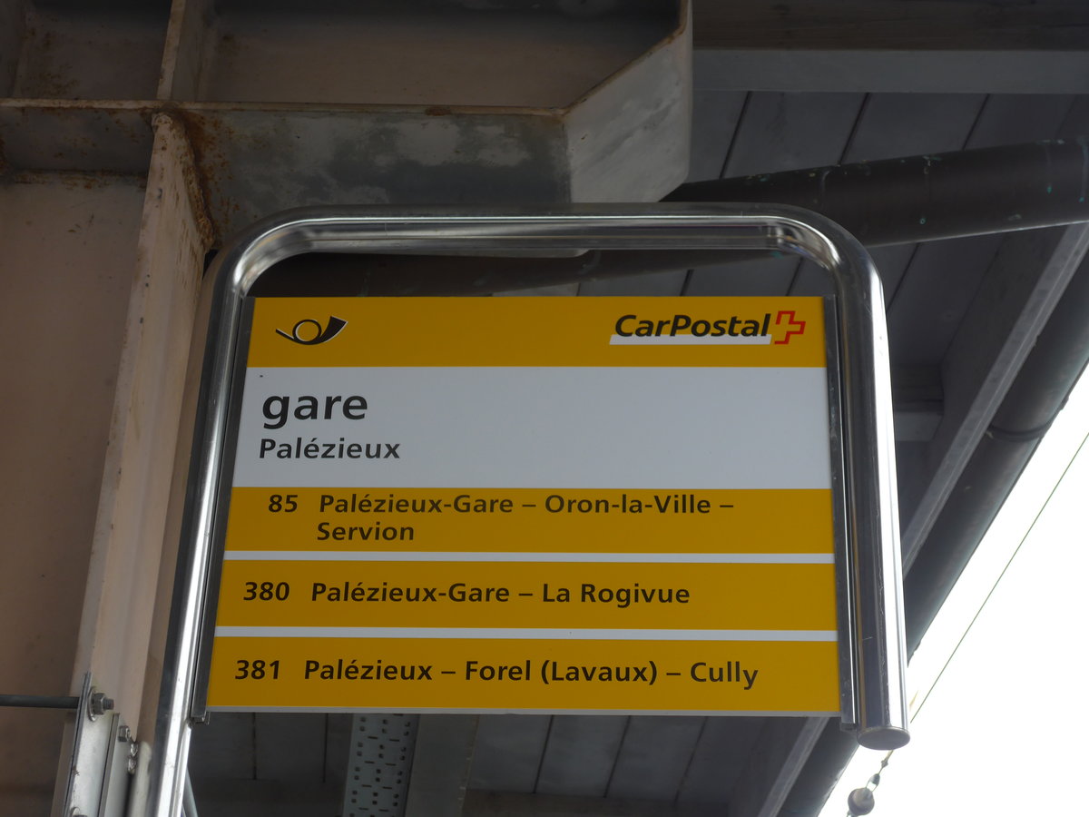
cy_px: 408
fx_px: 2328
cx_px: 544
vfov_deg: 19.9
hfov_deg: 26.3
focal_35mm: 74
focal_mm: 15
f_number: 4.2
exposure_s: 1/125
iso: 80
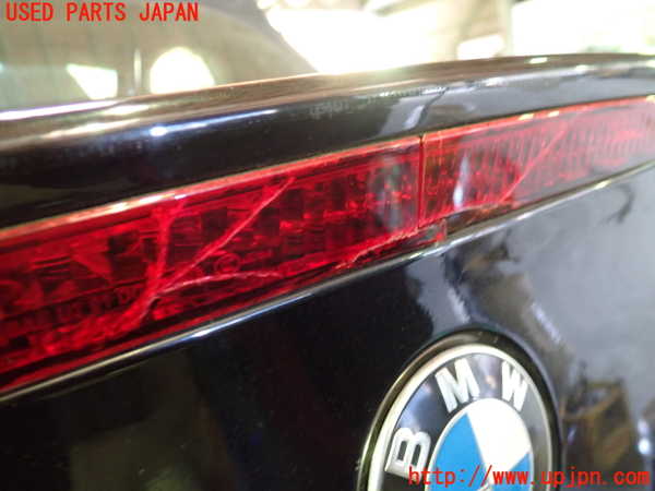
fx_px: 568
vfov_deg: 46.8
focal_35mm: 30
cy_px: 246
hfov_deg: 60.0
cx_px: 328
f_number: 2.3
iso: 800
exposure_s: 1/15
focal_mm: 5.4
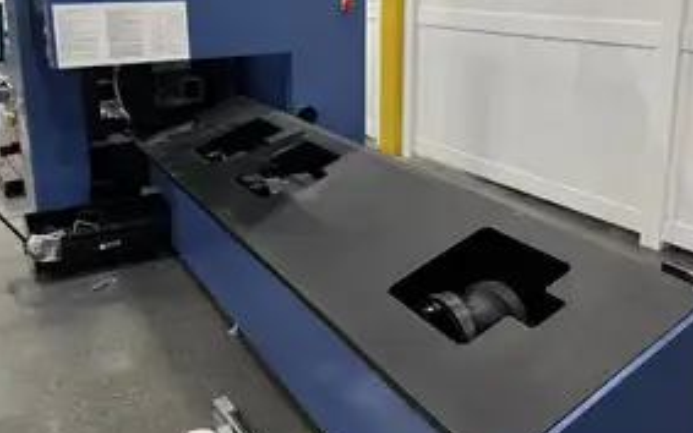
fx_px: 680
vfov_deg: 34.9
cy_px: 130
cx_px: 348
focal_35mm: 36
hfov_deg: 54.0
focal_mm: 6.8
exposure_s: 1/74
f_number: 1.8
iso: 200
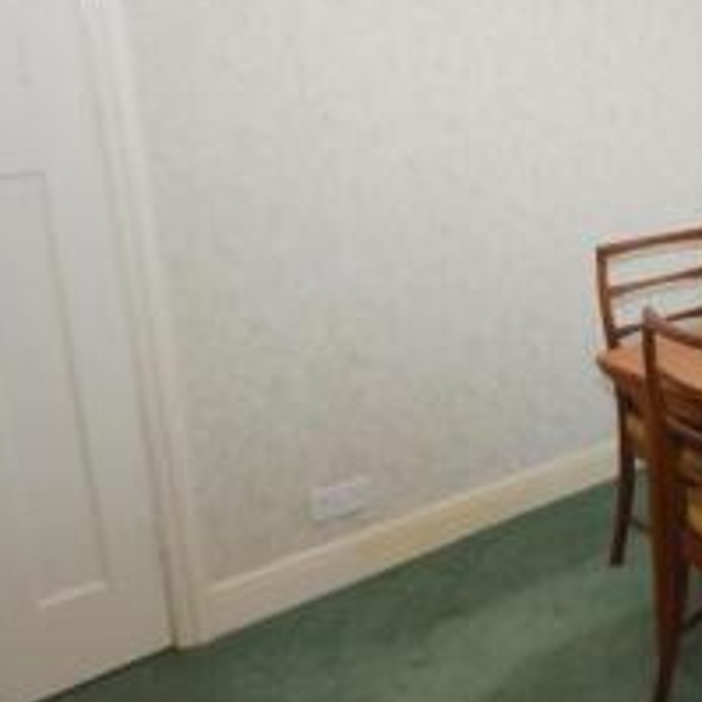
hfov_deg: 30.2
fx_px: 964
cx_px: 949
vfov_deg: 39.6
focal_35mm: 42
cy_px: 240
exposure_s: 1/125
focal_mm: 10
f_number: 5
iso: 400
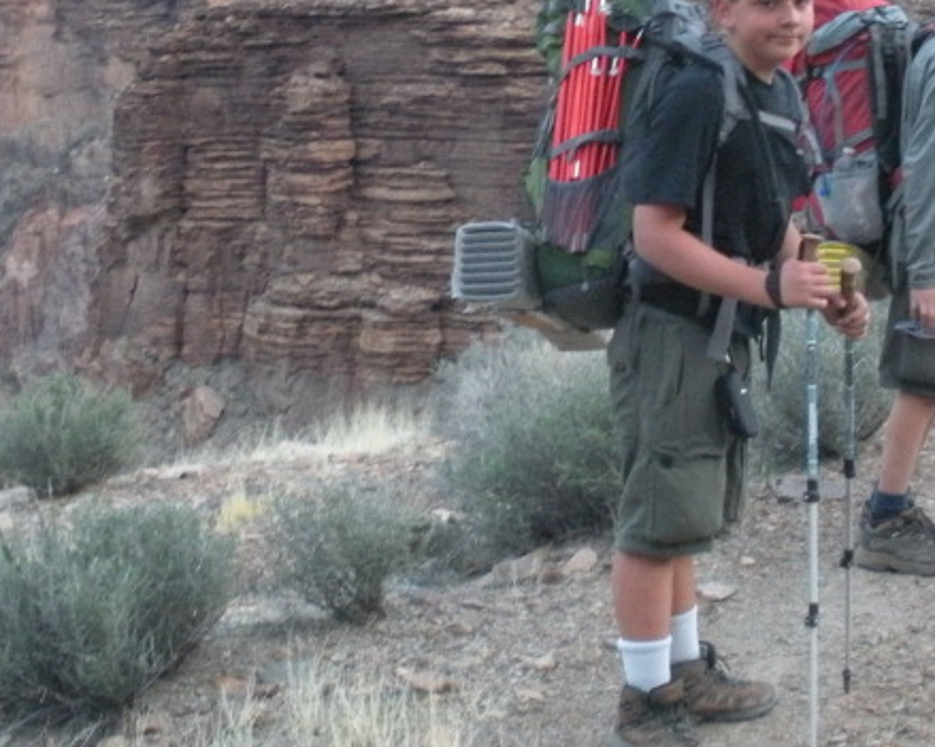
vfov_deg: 18.6
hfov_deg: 23.2
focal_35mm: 82
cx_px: 635
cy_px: 202
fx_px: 2269
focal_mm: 6.3
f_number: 3.5
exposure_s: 1/43.3
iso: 400
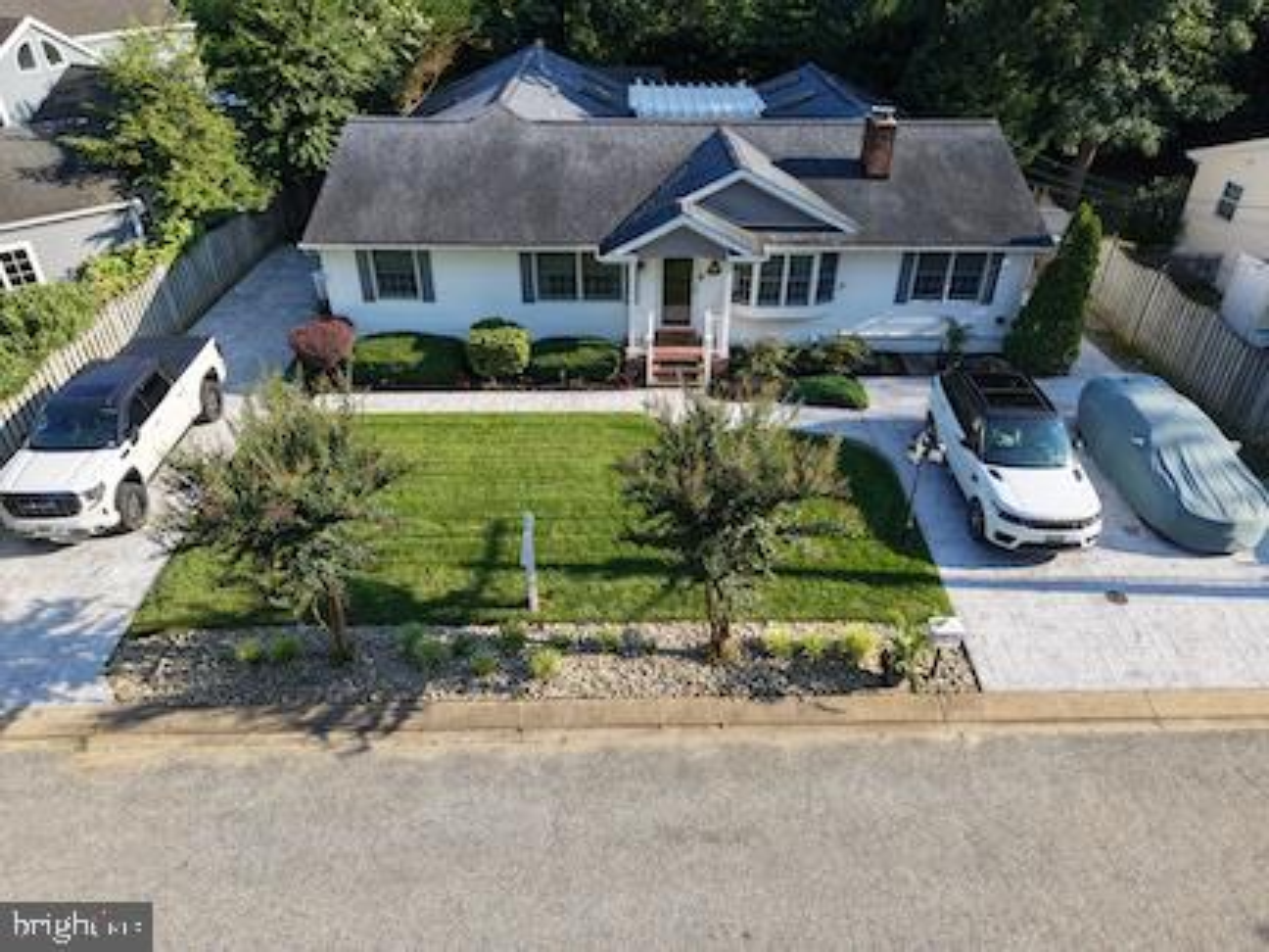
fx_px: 880
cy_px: 476
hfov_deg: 71.6
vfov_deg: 56.8
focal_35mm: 24
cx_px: 634
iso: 240
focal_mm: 8.67
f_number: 1.8
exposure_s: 1/2000
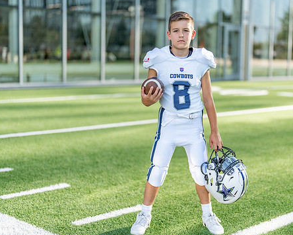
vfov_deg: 23.1
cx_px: 183
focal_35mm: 66
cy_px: 117
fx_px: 572
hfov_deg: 28.6
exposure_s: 1/2000
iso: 100
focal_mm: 50
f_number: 1.2
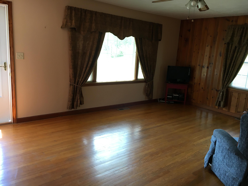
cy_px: 93
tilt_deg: -13.9
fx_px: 208
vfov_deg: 48.2
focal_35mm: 29
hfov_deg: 61.7
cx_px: 124
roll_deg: -4.0
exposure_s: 1/30
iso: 25
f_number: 2.2
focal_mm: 4.15
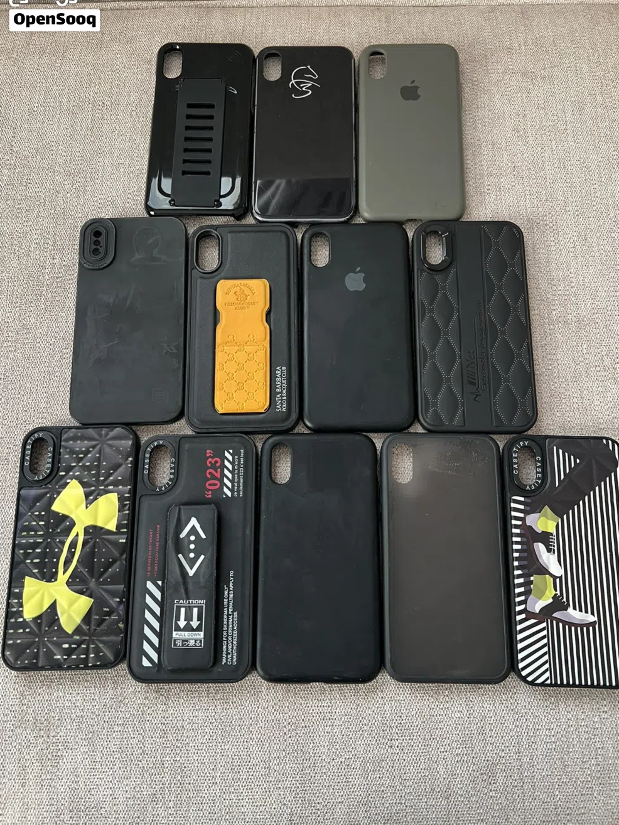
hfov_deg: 51.4
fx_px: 644
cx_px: 315
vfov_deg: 65.3
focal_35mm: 27
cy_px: 400
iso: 160
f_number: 1.5
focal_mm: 5.7
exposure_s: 1/60
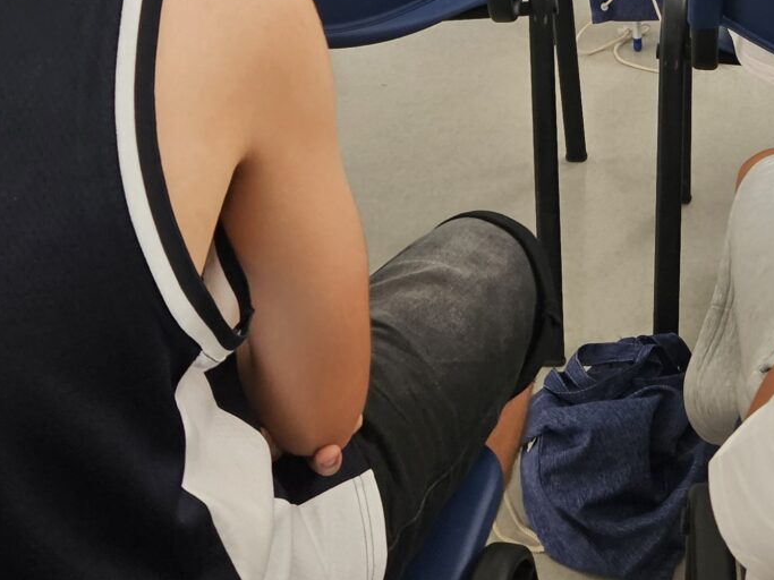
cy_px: -253
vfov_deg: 19.1
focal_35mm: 69
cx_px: 696
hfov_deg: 27.2
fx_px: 1543
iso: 160
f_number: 1.8
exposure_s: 1/100
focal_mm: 5.4
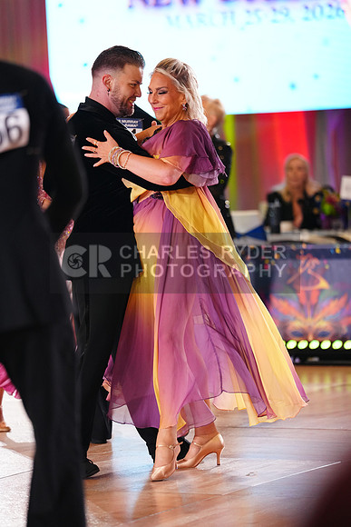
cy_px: 264
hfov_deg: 6.9
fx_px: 2923
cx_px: 176
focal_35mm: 200
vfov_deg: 10.3
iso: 2000
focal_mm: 200
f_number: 2.8
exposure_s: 1/500
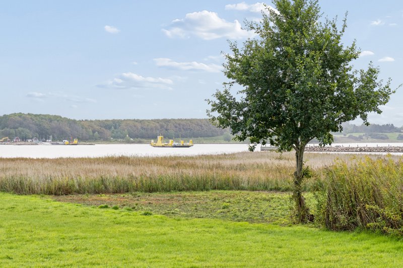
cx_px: 202
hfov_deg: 19.5
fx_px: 1175
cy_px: 134
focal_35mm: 105
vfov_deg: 13.0
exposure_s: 1/160
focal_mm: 70
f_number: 10
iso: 320
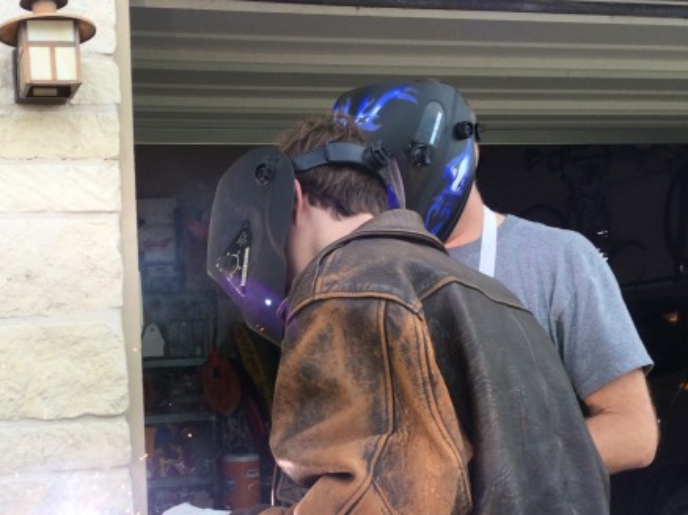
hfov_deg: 35.4
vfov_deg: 26.9
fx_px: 1053
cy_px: 422
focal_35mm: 53
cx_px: 176
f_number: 2.2
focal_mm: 4.15
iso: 32
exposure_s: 1/321
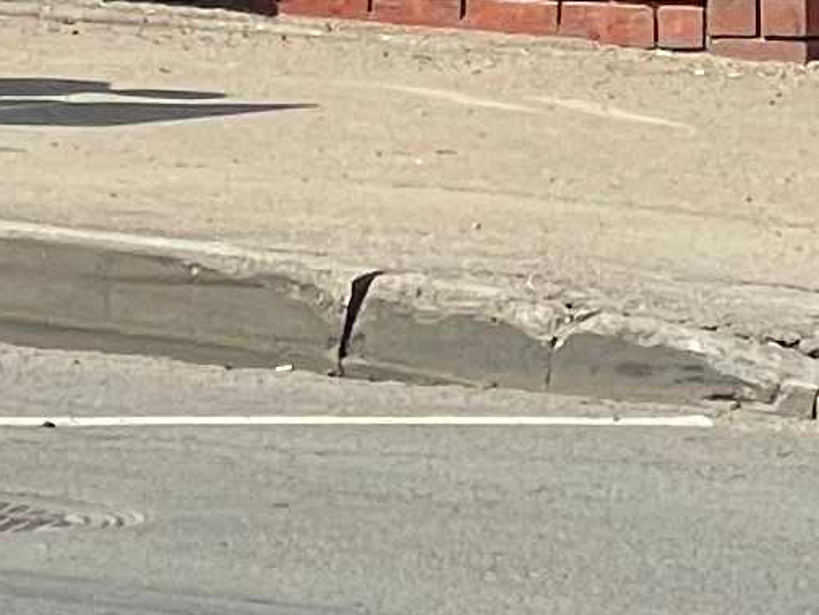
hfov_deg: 4.8
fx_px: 9821
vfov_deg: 3.5
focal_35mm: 415
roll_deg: +0.1
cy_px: -1574
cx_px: 250
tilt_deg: +7.5
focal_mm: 6
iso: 25
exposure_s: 1/1261
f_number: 2
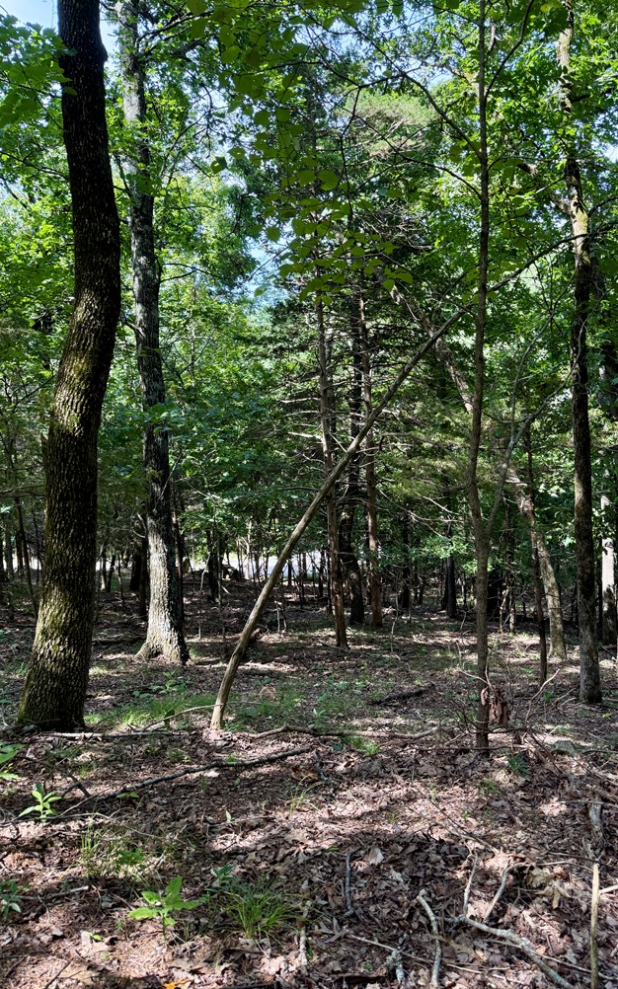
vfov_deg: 70.4
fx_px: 701
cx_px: 350
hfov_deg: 47.5
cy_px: 487
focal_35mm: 26
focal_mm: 6.76
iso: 100
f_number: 1.78
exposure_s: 1/243
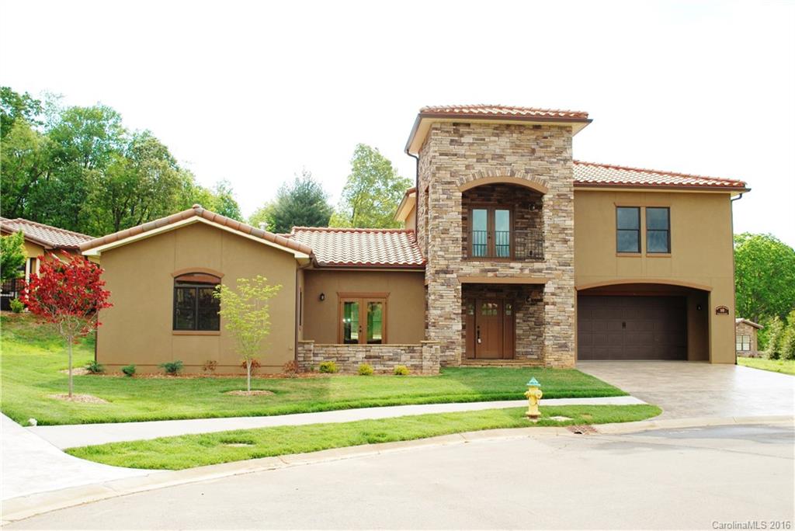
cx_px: 398
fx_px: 795
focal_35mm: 36
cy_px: 266
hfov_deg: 53.1
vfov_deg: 36.9
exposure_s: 1/200
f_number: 7.1
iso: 100
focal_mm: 24
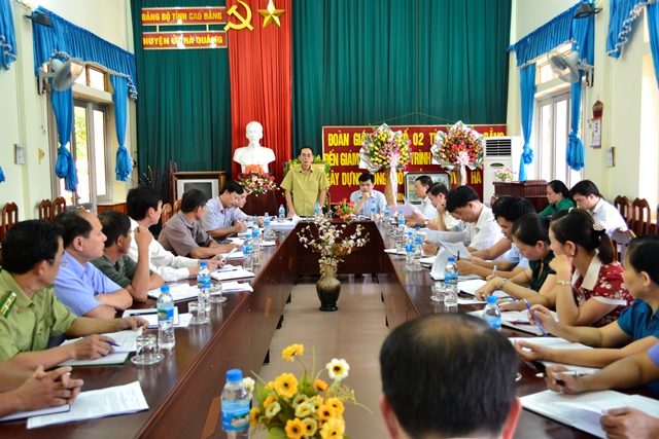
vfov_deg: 40.0
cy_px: 220
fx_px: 604
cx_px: 330
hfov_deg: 57.2
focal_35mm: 33
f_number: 4
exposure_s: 1/15
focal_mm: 22
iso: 800
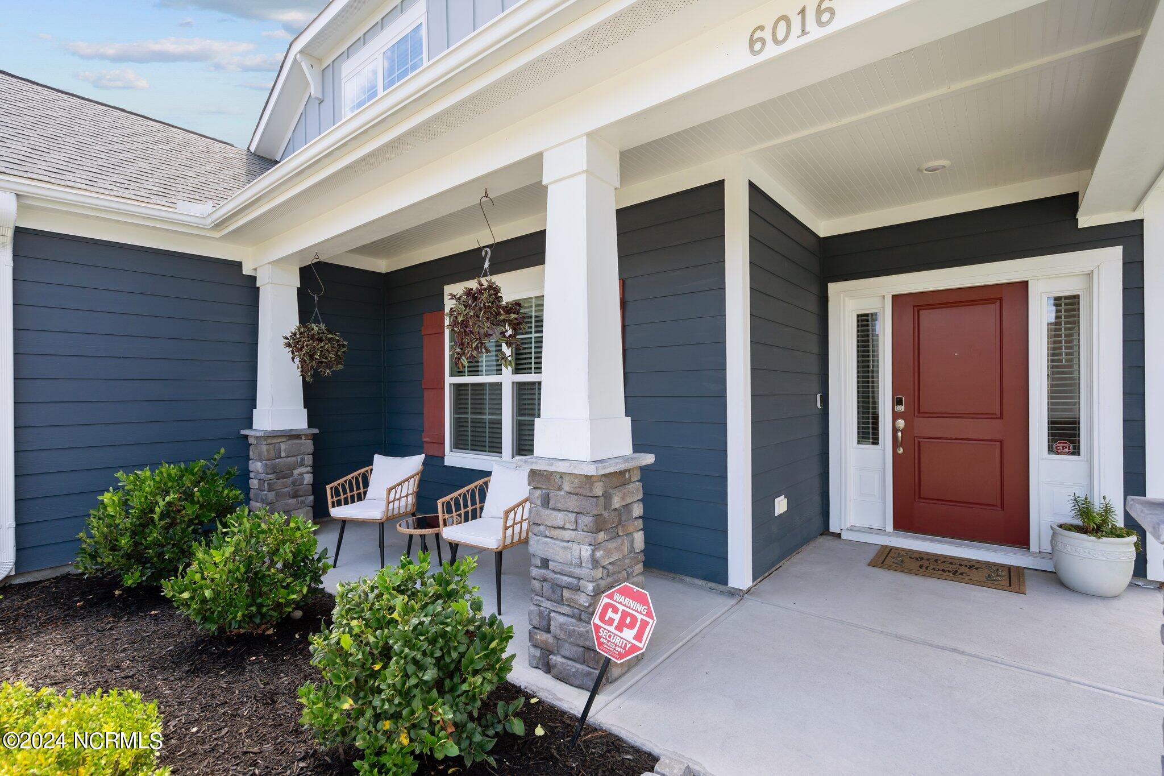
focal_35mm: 16
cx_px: 582
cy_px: 388
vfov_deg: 73.7
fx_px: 517
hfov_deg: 96.7
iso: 320
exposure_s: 1/500
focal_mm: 16
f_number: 4
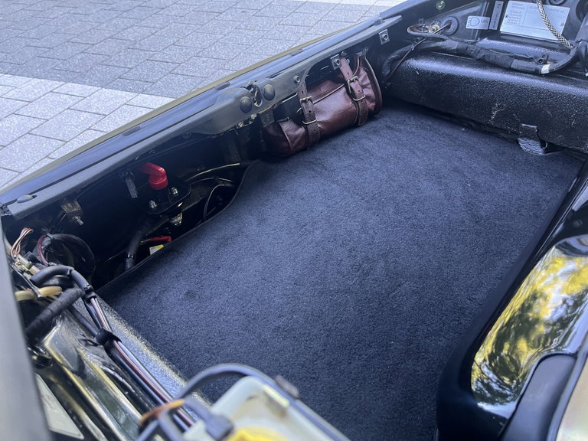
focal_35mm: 26
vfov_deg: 53.1
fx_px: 442
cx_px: 294
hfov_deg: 67.3
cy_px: 220
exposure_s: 1/60
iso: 160
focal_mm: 5.1
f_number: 1.6
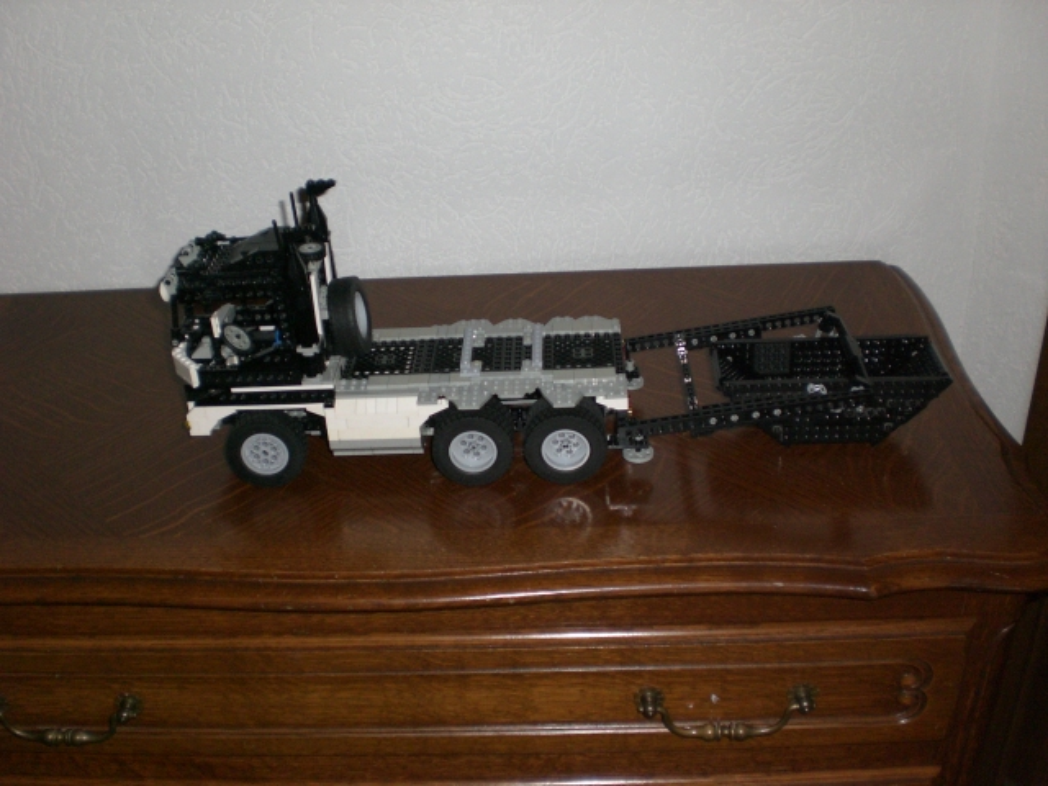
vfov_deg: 37.7
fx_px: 1150
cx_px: 524
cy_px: 393
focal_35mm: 38
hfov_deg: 49.0
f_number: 3.1
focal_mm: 6.3
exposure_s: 1/60
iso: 200
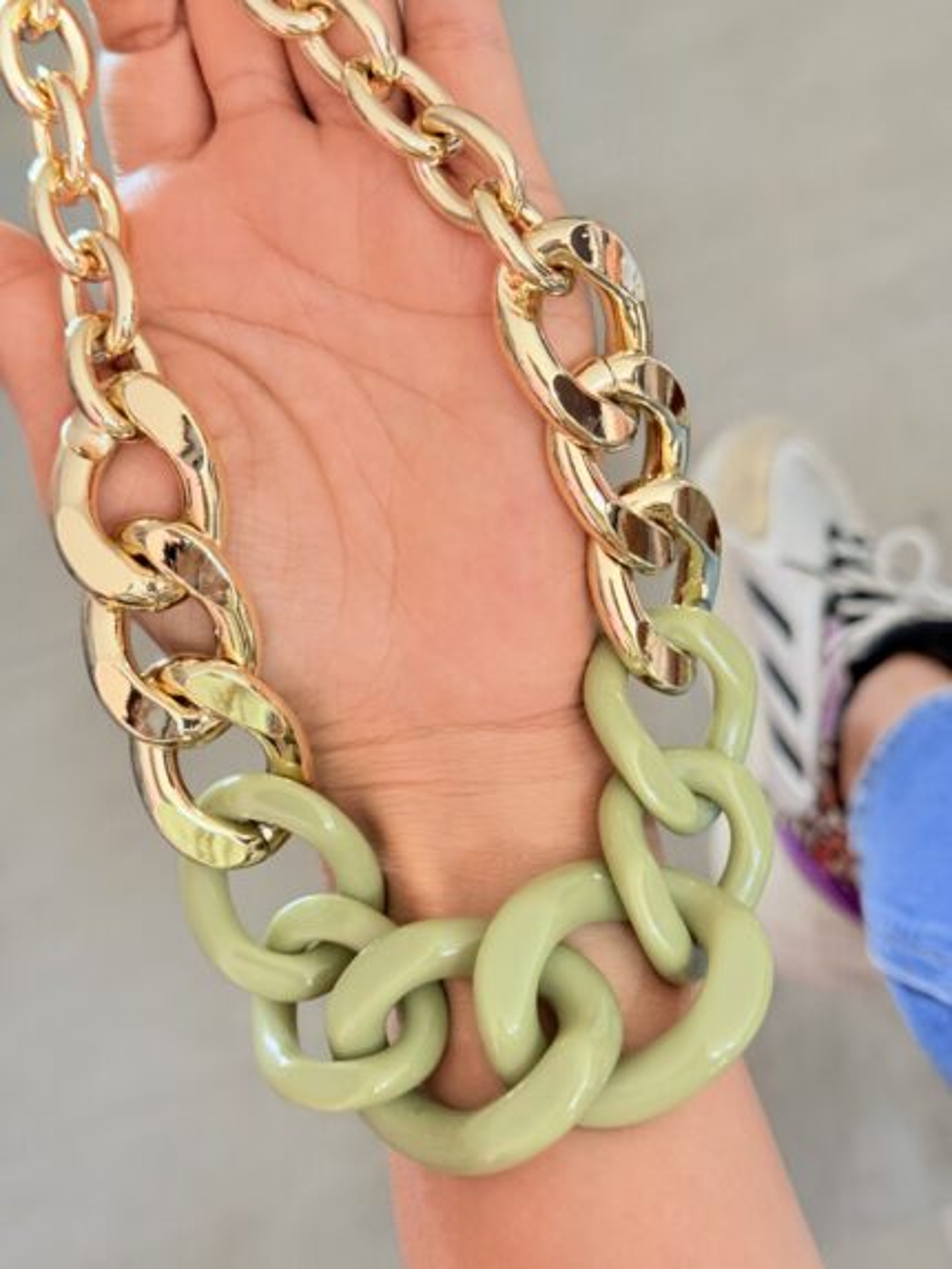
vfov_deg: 39.6
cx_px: 476
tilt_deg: -52.3
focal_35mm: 48
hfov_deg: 30.3
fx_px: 1759
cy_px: 634
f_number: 1.78
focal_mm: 6.76
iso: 200
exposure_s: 1/60
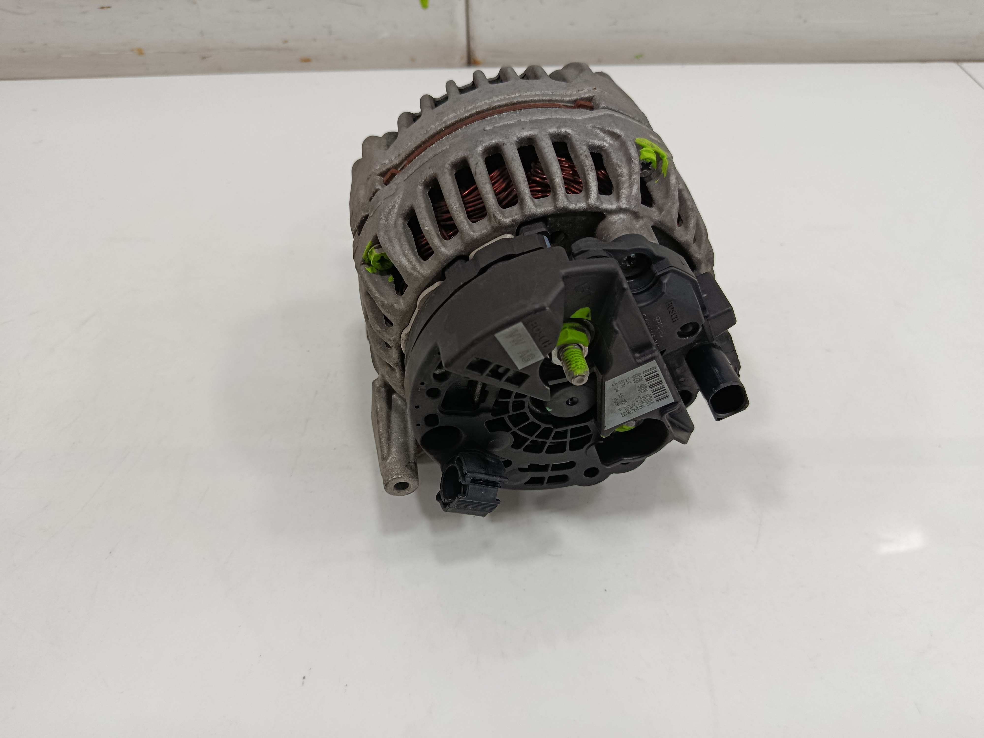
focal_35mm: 24
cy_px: 369
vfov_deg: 56.8
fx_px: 682
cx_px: 492
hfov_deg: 71.6
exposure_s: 1/100
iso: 994
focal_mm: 5.24
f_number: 1.7
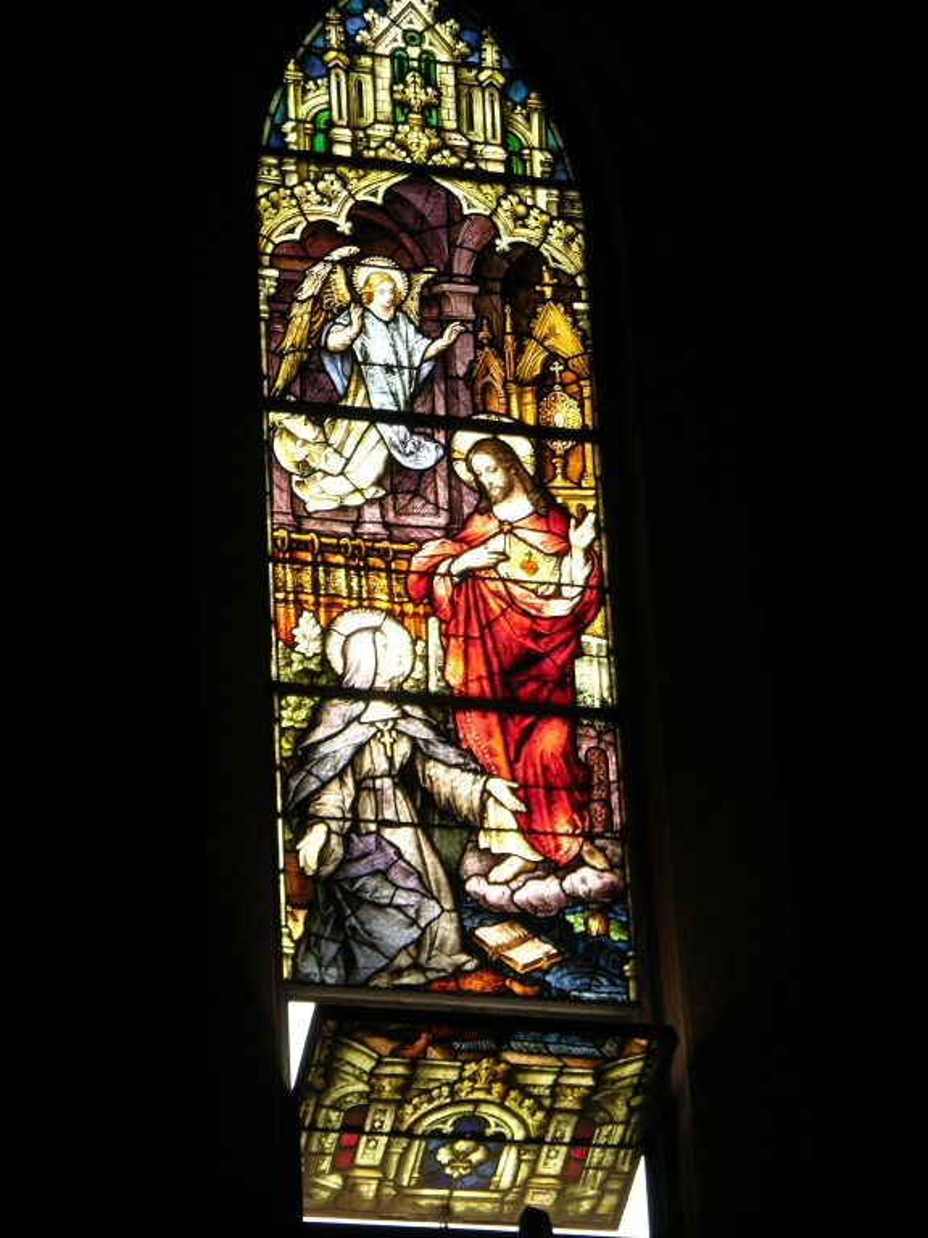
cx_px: 464
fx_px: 5004
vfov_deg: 14.1
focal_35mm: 140
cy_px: 619
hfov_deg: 10.6
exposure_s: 1/294
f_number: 4.3
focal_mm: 34.7
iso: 50
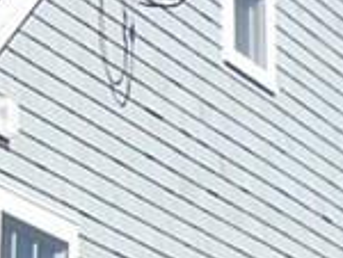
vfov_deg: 5.2
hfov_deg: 6.6
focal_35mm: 279
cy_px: 518
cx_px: -608
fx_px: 2769
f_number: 8
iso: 100
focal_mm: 4.6
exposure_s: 1/200
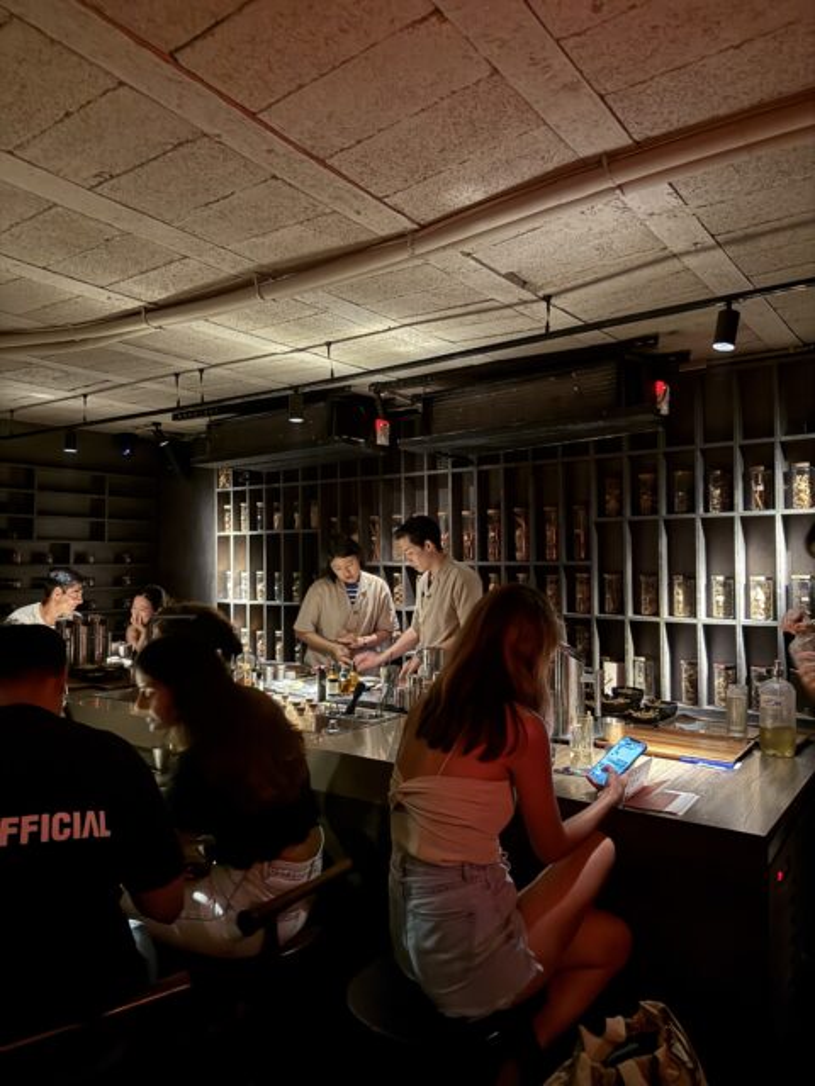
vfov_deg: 71.6
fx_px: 753
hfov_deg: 56.8
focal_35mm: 24
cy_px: 543
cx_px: 408
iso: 2500
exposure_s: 1/15
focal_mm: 6.76
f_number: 1.78
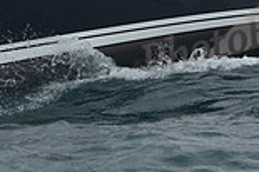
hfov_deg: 7.9
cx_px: 57
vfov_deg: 5.2
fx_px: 1883
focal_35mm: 262
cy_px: -29
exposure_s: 1/800
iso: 250
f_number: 8
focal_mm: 70
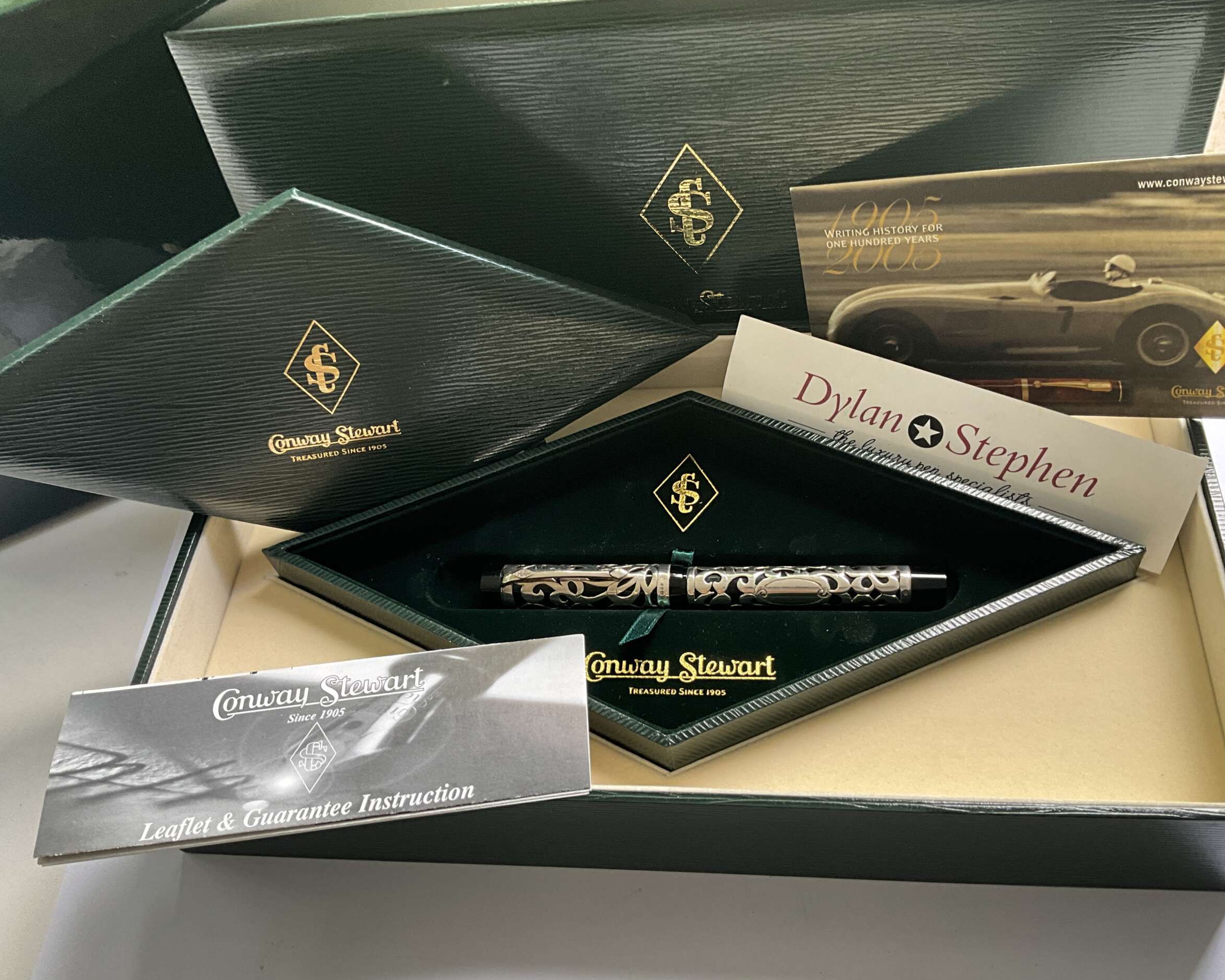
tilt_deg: -54.0
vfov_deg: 47.1
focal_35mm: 31
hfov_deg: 57.2
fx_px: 1124
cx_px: 636
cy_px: 497
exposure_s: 1/99
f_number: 1.8
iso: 64
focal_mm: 3
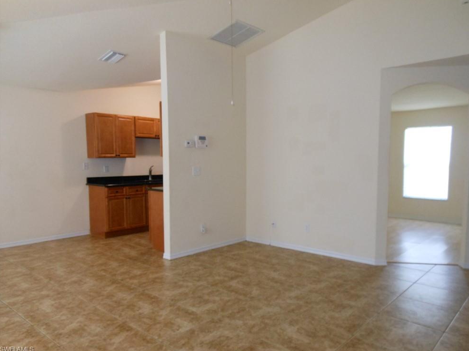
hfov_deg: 67.3
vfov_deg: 53.0
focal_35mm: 26
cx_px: 242
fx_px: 352
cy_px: 171
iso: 320
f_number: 3.2
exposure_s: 1/30
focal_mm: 4.5
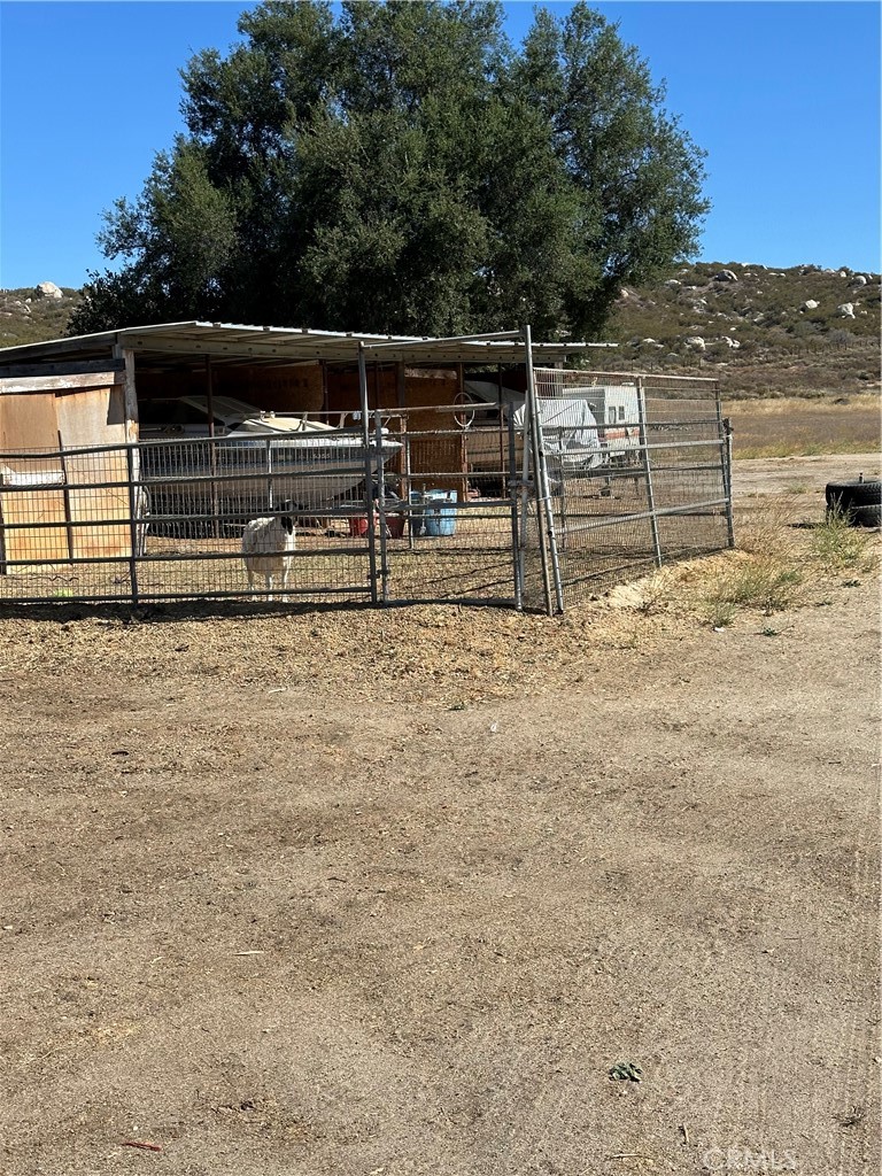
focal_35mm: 48
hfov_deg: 30.3
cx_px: 441
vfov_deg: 39.7
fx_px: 1631
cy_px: 588
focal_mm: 6.86
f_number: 1.78
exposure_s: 1/3731
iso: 64
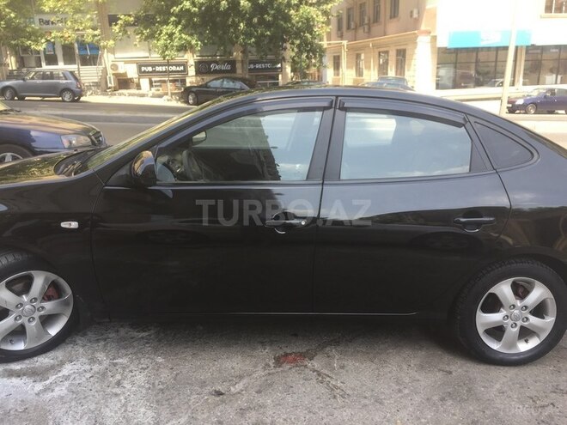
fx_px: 475
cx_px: 284
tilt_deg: -13.1
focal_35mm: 29
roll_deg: +1.1
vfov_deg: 48.2
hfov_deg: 61.7
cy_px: 212
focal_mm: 4.15
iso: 32
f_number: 2.2
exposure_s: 1/286
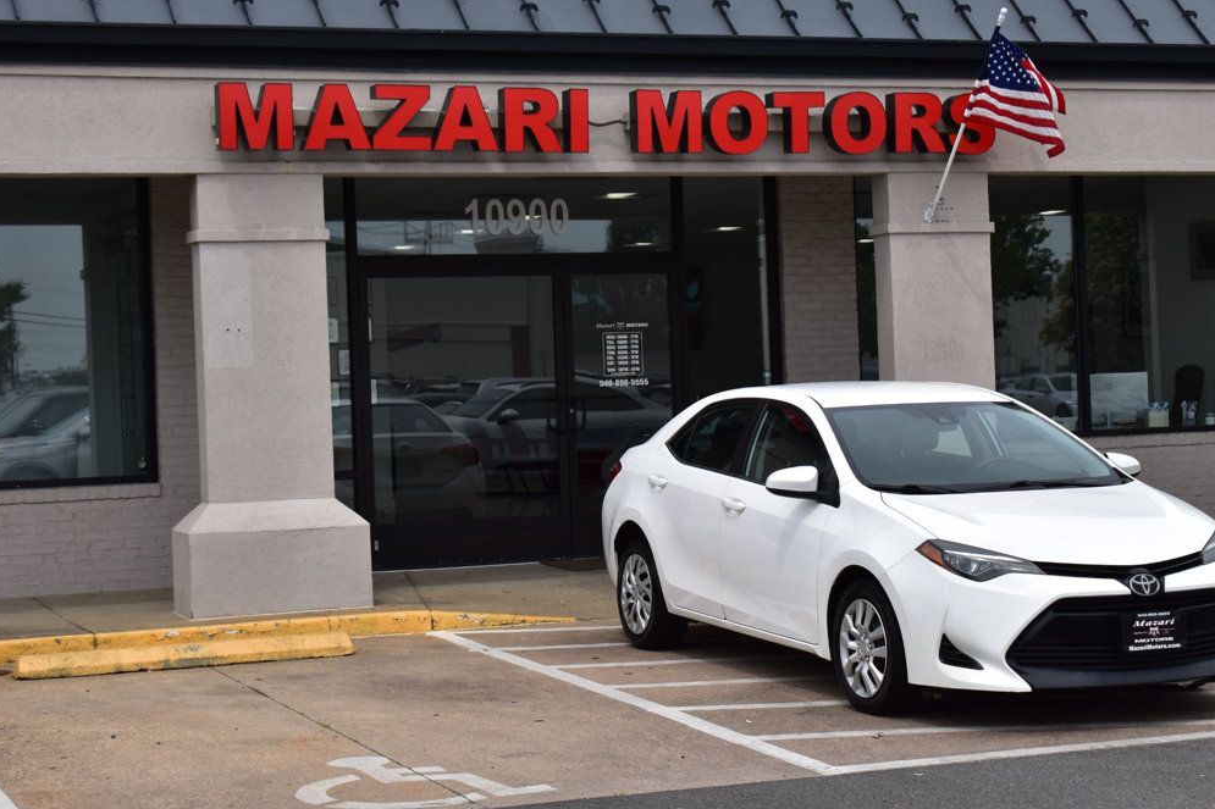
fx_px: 2396
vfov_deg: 19.2
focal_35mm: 71
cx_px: 619
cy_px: 395
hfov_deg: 28.5
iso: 280
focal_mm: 46
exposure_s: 1/500
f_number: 11
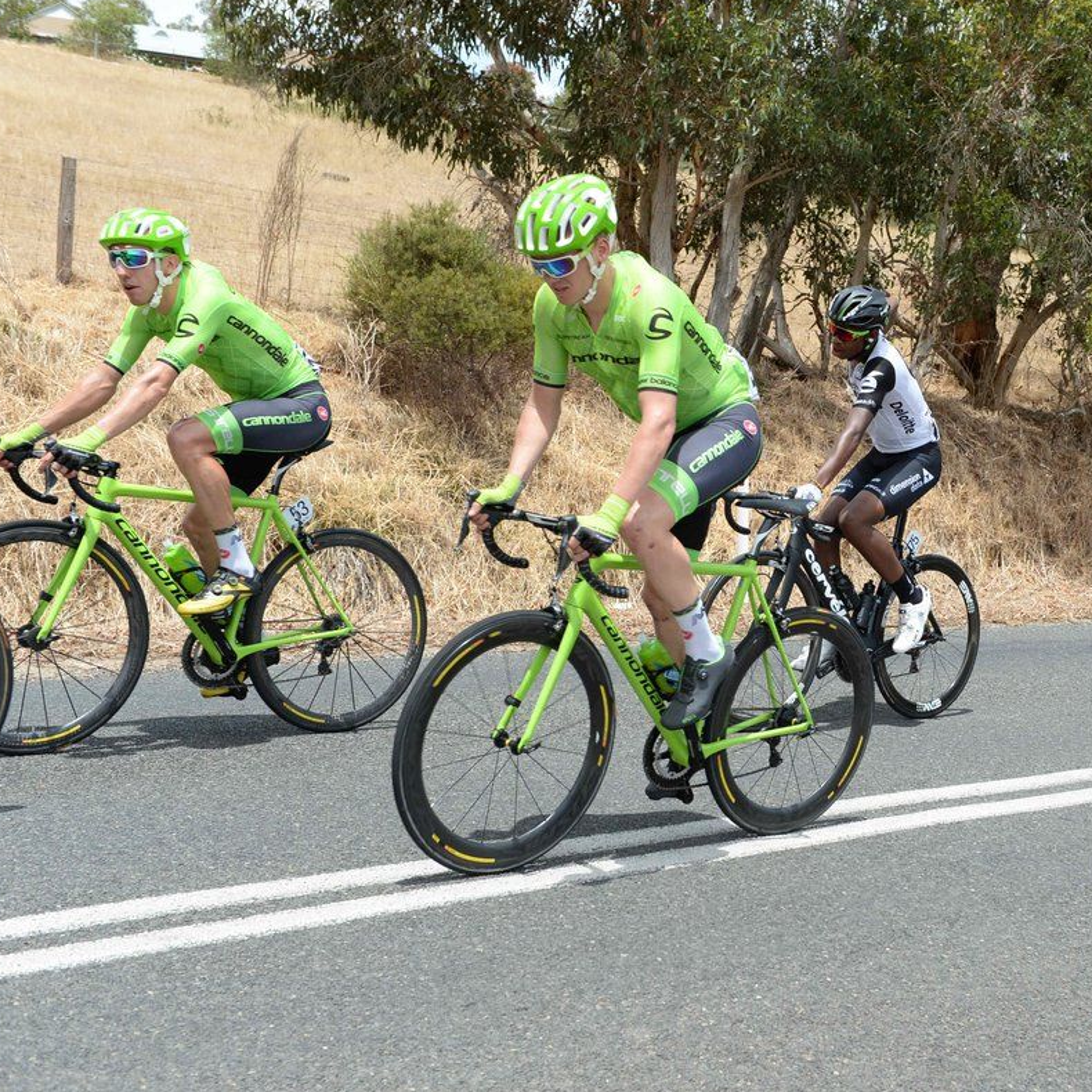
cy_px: 546
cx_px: 785
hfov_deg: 34.1
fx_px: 1749
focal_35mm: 49
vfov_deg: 34.7
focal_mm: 38
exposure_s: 1/1000
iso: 400
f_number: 6.3
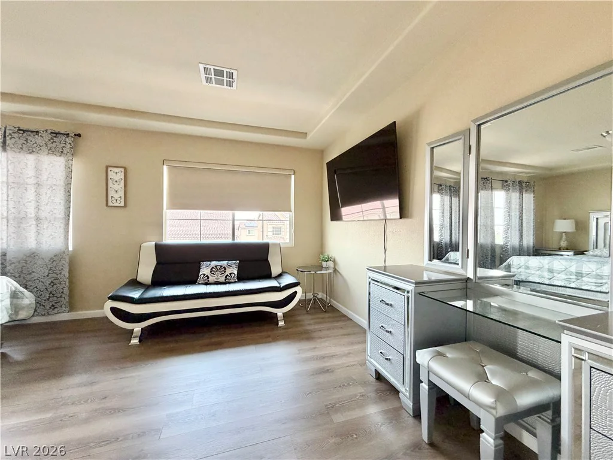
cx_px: 306
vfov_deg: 85.7
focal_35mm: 14
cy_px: 230
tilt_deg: -0.5
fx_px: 248
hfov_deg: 102.1
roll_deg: -1.4
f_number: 2.2
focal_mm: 2.22
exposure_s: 1/60
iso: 250
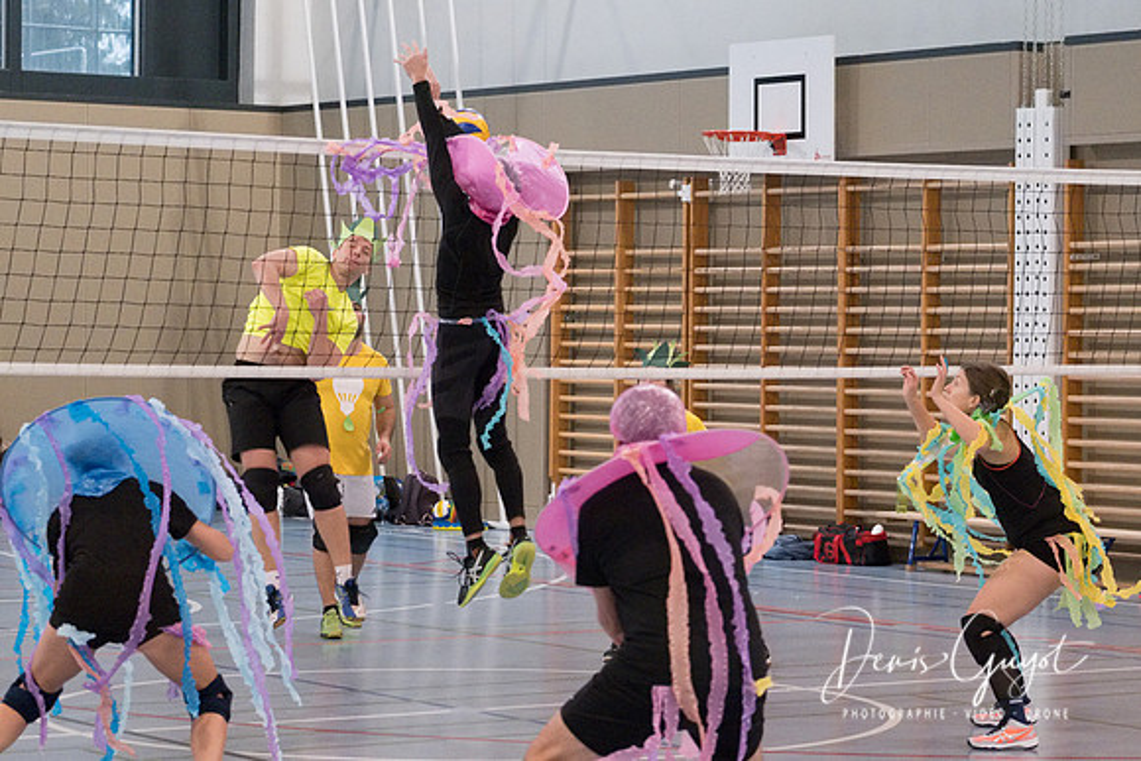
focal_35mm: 85
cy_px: 355
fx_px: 2697
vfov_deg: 16.1
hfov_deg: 23.9
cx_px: 640
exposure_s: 1/400
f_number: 2.8
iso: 6400
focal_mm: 50
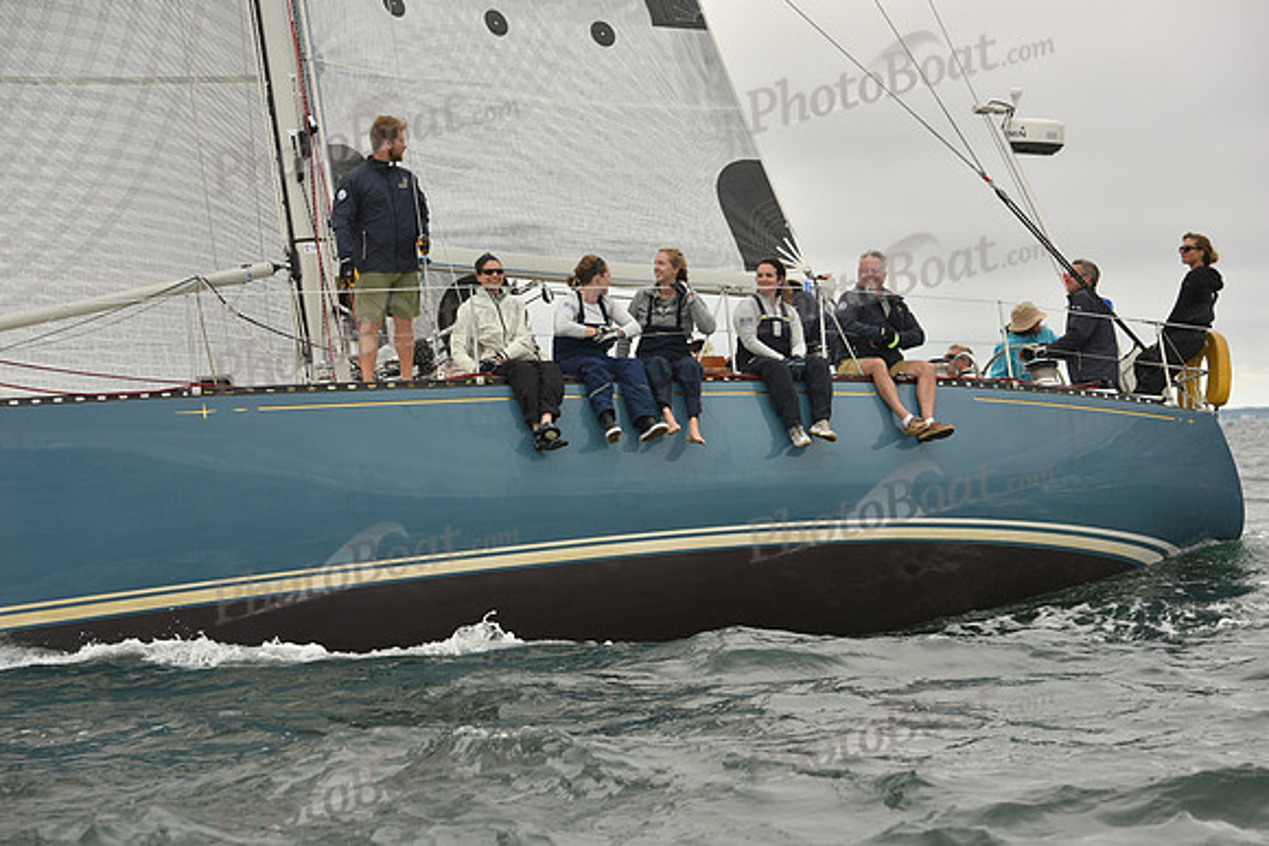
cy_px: 423
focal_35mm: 120
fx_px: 4231
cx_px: 634
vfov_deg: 11.4
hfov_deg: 17.1
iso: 320
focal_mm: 120
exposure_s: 1/800
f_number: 7.1
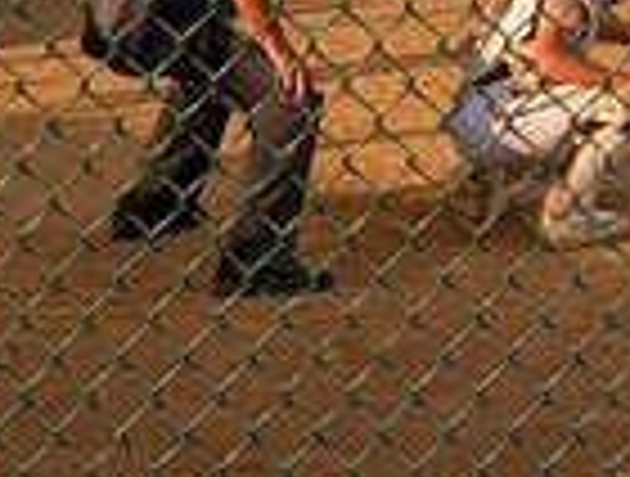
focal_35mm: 175
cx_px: 1588
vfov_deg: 8.3
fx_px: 3196
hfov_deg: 9.7
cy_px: -281
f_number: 1.68
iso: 22
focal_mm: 6.9
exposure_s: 1/499
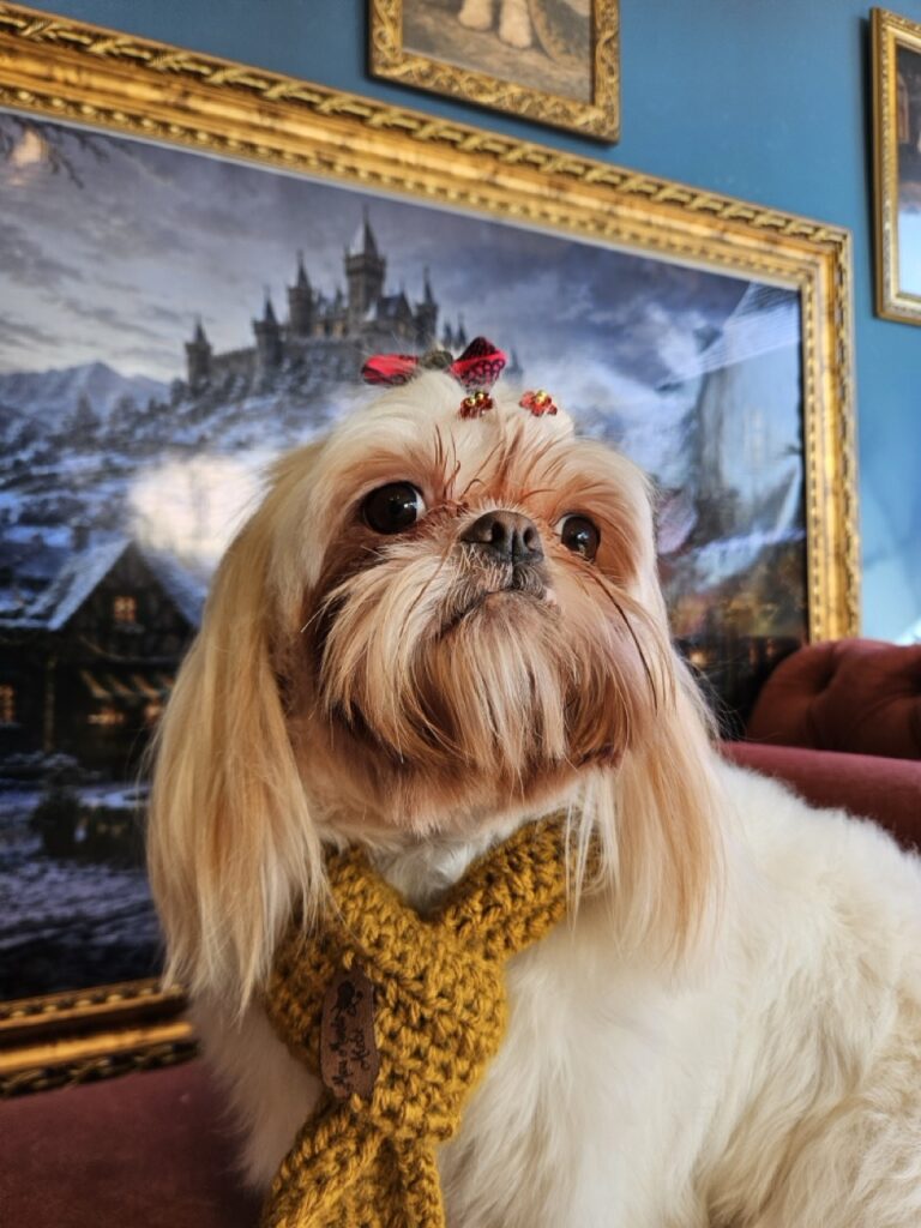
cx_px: 460
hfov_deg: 58.9
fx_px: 816
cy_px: 614
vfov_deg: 73.9
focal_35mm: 23
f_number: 1.8
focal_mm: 5.4
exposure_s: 1/120
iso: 40
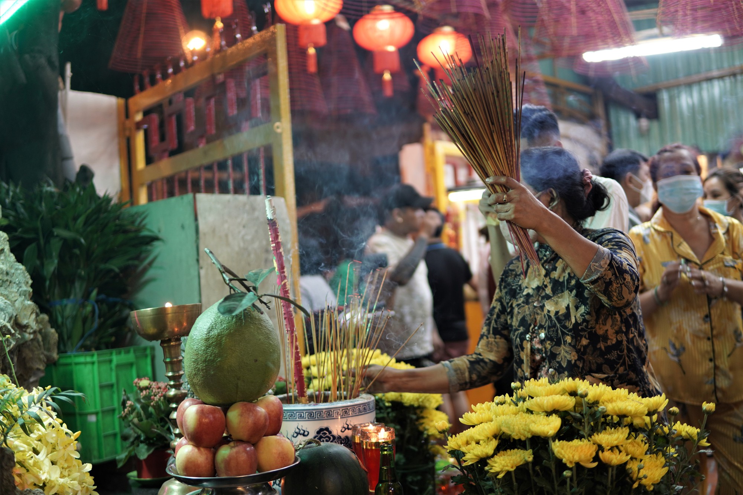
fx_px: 929
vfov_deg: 29.9
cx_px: 372
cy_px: 248
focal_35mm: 45
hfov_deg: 43.6
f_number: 1.4
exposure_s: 1/50
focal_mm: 30
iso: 125
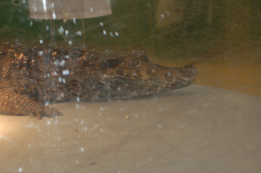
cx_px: 130
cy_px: 86
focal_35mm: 150
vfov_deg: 9.1
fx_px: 1086
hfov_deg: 13.7
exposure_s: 1/160
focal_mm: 100
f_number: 5.6
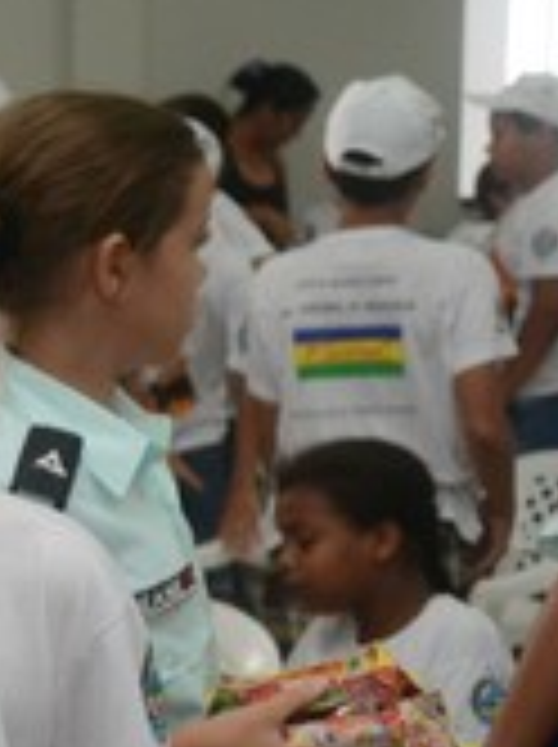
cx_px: -441
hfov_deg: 14.0
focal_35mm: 94
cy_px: 428
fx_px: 2026
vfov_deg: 20.9
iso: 1600
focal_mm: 24
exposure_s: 1/125
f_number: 3.8
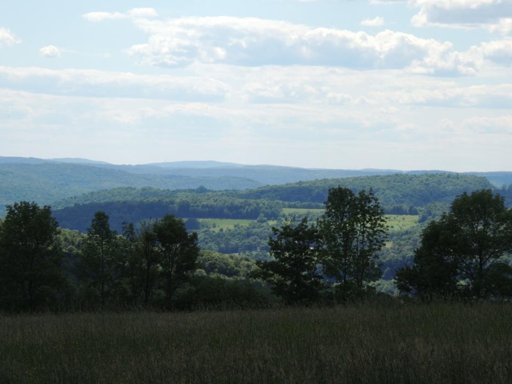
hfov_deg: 10.7
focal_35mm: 185
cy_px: 185
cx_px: 246
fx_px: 2737
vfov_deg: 8.0
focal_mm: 30.3
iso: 100
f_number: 4.5
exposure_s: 1/640
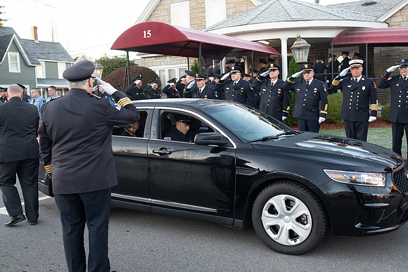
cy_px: 136
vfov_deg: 37.9
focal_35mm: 35
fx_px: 397
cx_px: 204
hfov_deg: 54.4
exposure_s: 1/500
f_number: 2.8
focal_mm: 23
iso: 800
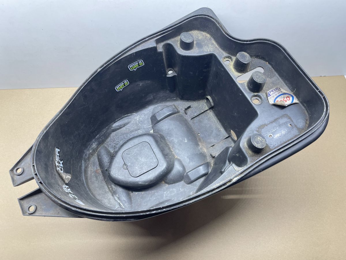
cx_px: 173
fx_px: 260
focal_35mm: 26
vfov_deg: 53.1
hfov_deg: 67.3
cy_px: 130
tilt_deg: -67.2
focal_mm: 4.2
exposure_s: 1/50
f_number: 1.6
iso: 100
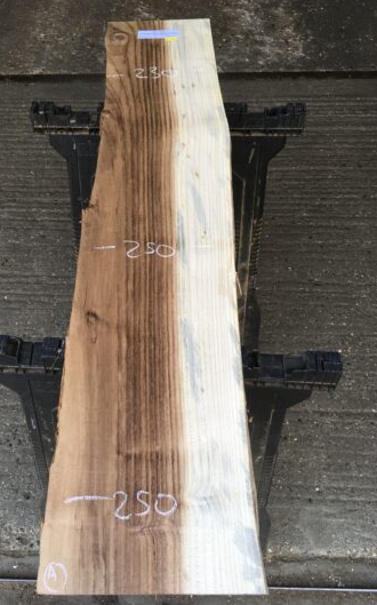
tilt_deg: -58.9
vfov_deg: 61.3
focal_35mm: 31
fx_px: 510
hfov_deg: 40.4
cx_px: 153
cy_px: 301
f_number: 2.2
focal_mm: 4.15
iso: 32
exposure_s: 1/100
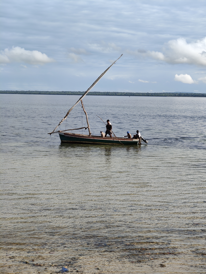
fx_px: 563
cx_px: 103
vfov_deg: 27.4
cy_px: 137
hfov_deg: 20.7
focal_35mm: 71
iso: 71
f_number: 2.55
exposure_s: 1/936
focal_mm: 13.3
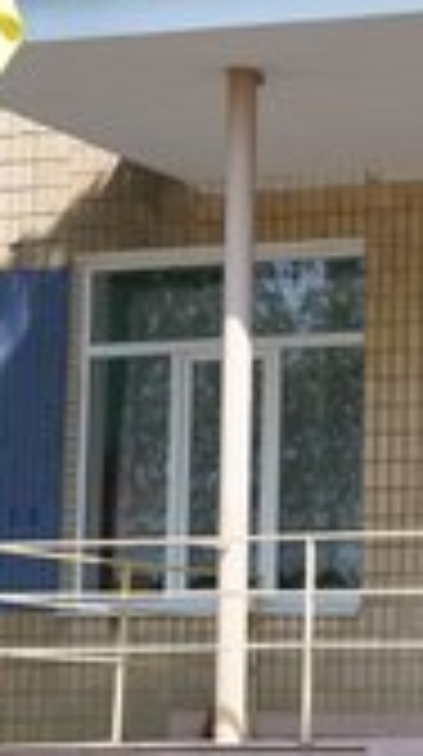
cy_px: 353
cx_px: 544
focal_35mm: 175
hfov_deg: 6.8
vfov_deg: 12.3
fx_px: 3504
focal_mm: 70
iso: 100
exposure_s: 1/200
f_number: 5.6
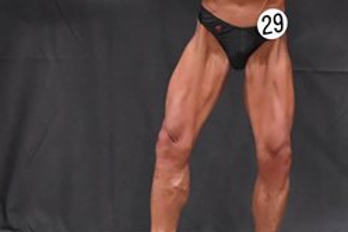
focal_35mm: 583
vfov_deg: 2.4
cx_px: 265
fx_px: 5635
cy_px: 41
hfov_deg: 3.5
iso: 5000
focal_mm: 125
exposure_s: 1/400
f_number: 5.6
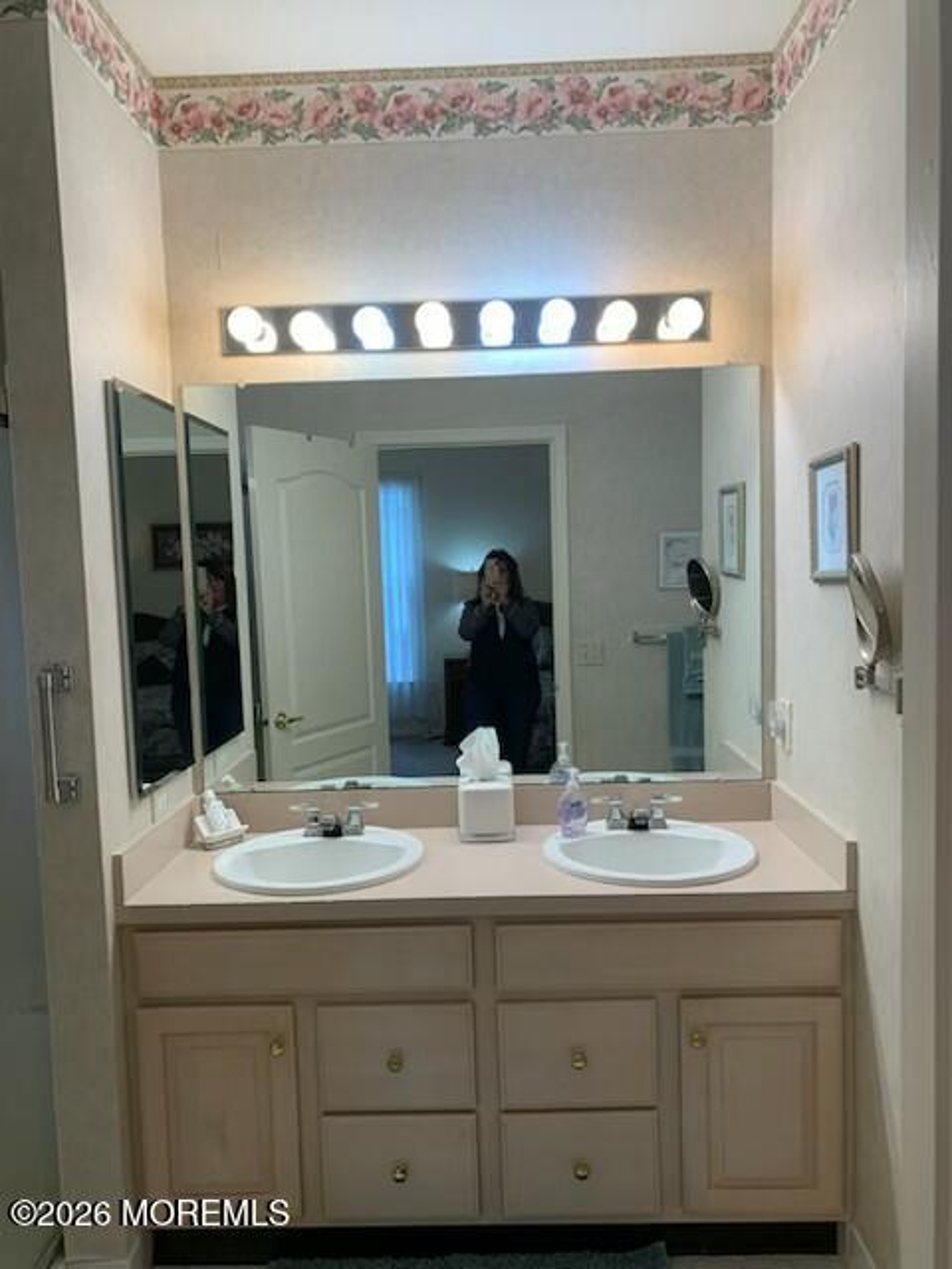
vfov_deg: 67.3
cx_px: 476
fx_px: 953
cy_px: 634
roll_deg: +0.9
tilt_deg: -3.1
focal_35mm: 26
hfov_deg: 53.1
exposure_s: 1/120
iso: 64
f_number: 1.8
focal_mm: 4.25
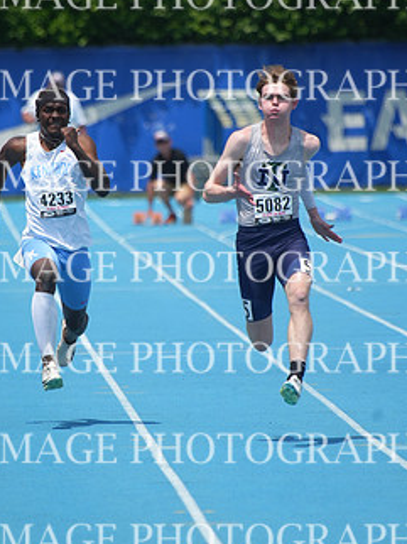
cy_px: 221
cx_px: 119
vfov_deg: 2.9
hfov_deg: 2.1
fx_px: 10894
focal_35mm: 694
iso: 400
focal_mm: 400
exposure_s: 1/2500
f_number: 5.6
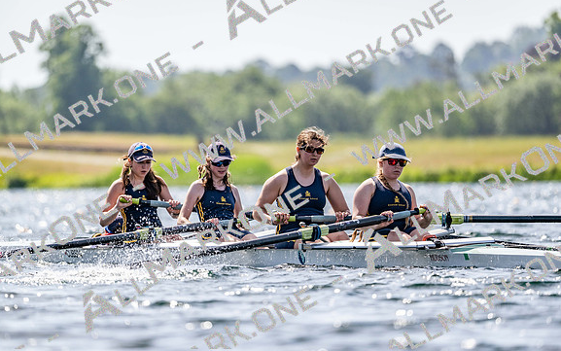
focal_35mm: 410
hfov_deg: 5.1
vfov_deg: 3.2
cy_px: 182
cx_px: 280
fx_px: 6270
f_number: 4.5
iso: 220
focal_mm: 400
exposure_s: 1/2500
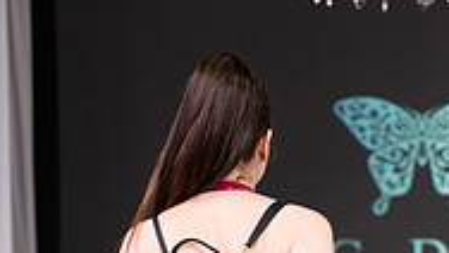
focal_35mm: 250
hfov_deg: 8.6
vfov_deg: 4.8
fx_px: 2978
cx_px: 283
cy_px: 511
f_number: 5.6
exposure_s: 1/400
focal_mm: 100
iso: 2000
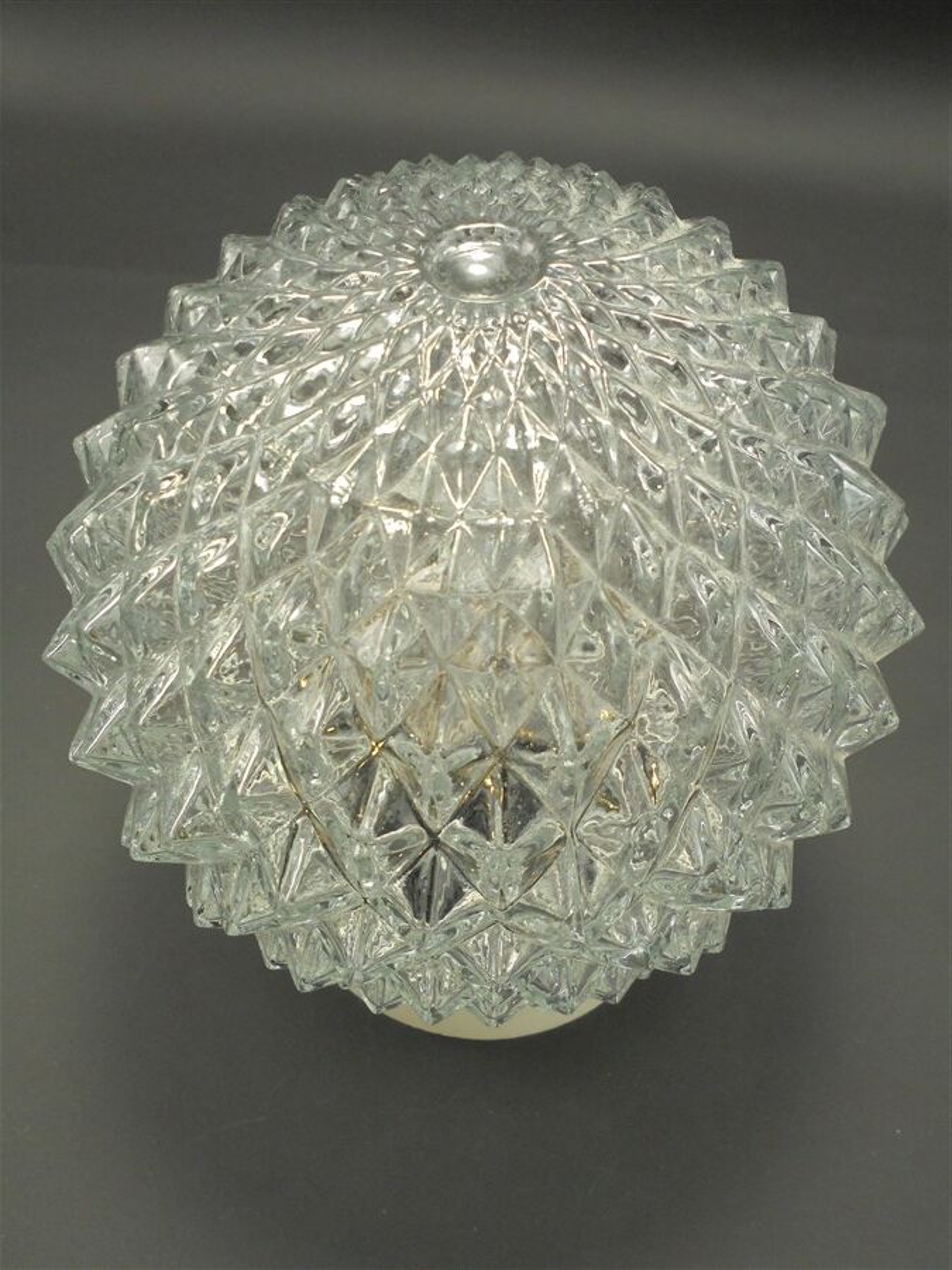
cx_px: 476
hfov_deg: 41.8
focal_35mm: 34
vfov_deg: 54.0
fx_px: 1247
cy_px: 635
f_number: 4
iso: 320
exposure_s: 1/30
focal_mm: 6.1
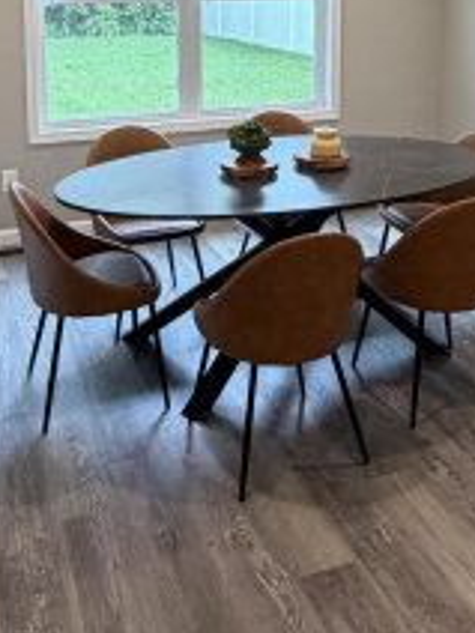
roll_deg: -0.7
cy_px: 64
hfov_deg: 32.9
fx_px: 805
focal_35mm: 44
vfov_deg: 39.8
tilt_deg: -8.3
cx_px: 236
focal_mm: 2.22
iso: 250
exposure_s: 1/120
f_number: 2.2
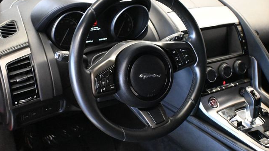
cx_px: 134
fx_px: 277
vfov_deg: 30.5
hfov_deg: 51.9
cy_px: 65
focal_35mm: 39
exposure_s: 1/60
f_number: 4.2
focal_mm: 24.5
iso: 11400
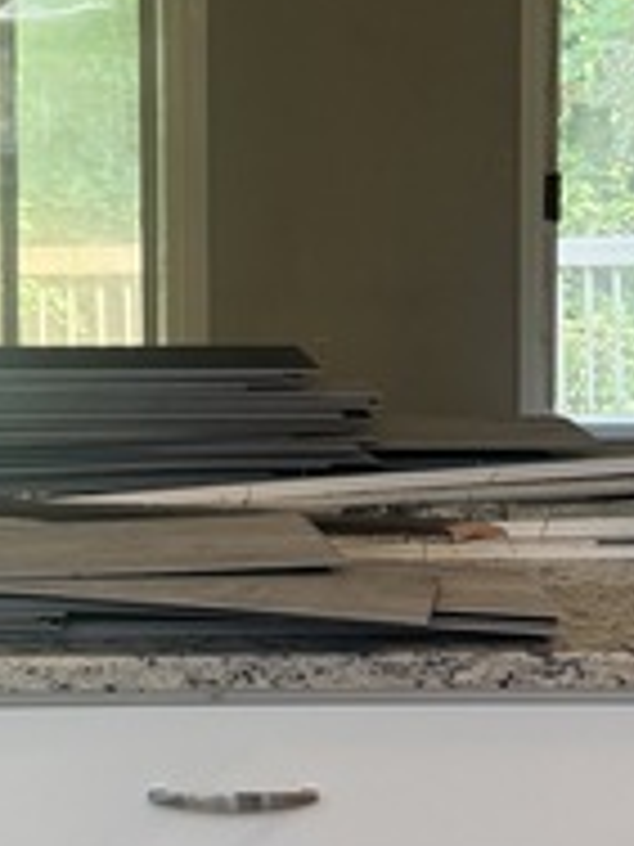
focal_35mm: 85
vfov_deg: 22.9
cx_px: 112
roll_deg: +0.7
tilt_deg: -4.9
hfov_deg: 17.2
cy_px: 286
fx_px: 2076
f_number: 1.78
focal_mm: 6.76
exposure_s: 1/120
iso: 320
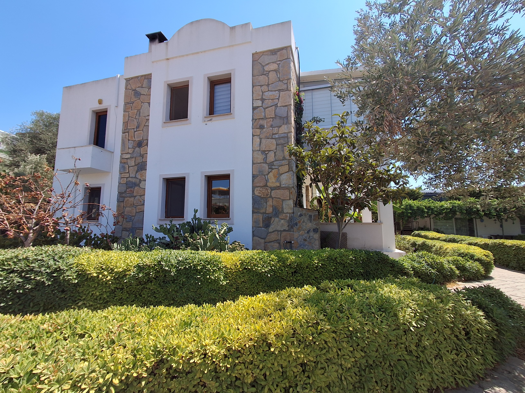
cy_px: 196
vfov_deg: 78.1
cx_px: 262
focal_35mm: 16
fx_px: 243
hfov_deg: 94.5
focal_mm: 1.64
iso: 40
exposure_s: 1/973
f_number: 2.2
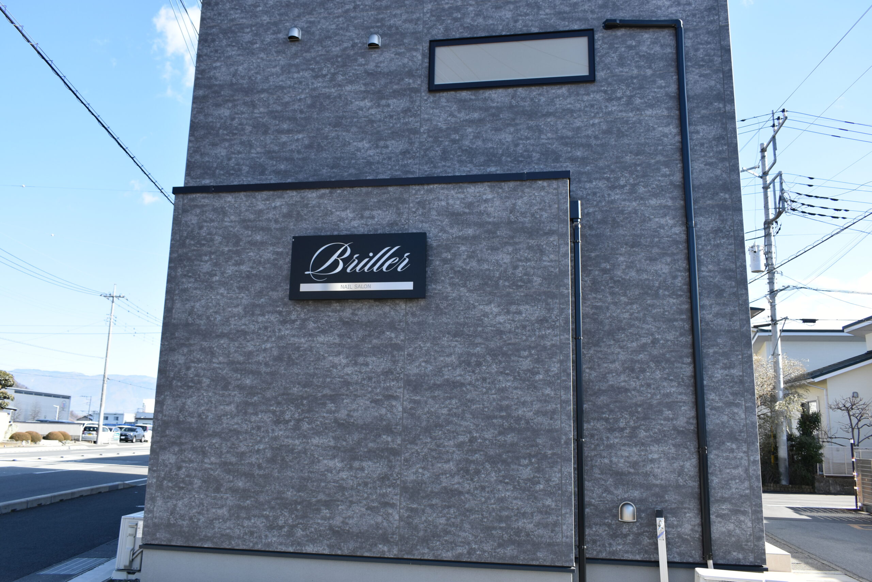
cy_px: 291
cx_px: 436
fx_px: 727
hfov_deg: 61.9
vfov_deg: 43.6
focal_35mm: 30
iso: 200
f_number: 6.3
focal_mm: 20
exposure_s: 1/250
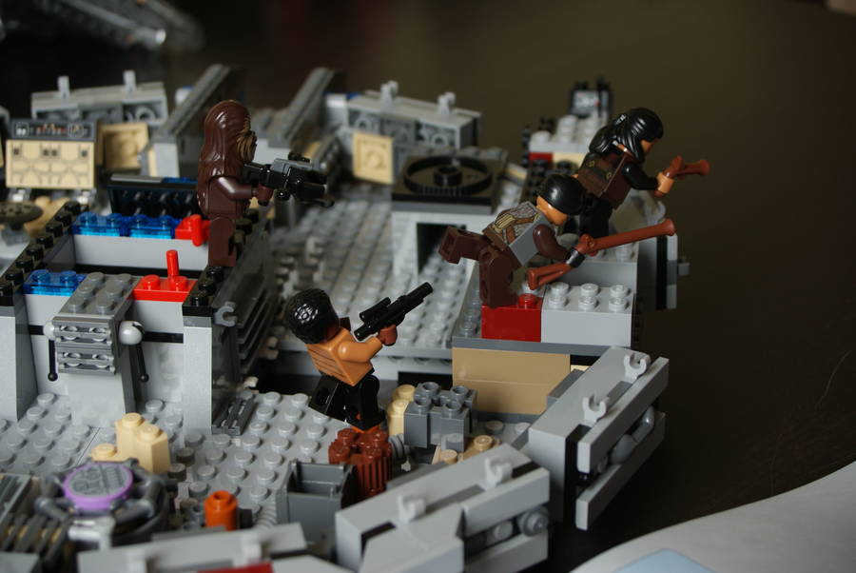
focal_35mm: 75
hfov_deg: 27.0
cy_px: 286
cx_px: 428
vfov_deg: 18.2
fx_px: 1785
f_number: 8
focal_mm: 50
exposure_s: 1/4
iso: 100
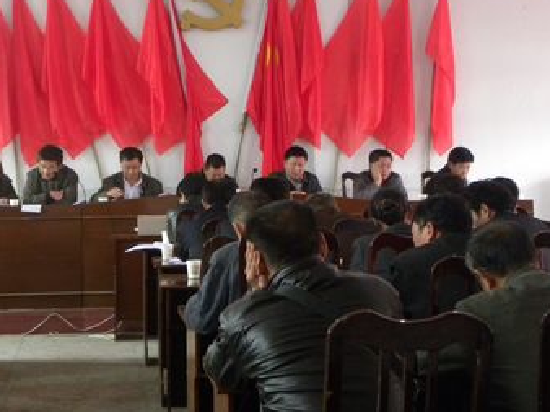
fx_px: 1223
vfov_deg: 19.0
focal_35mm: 77
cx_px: 194
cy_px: 126
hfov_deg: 25.3
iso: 400
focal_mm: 9.2
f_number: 3.5
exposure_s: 1/30.3
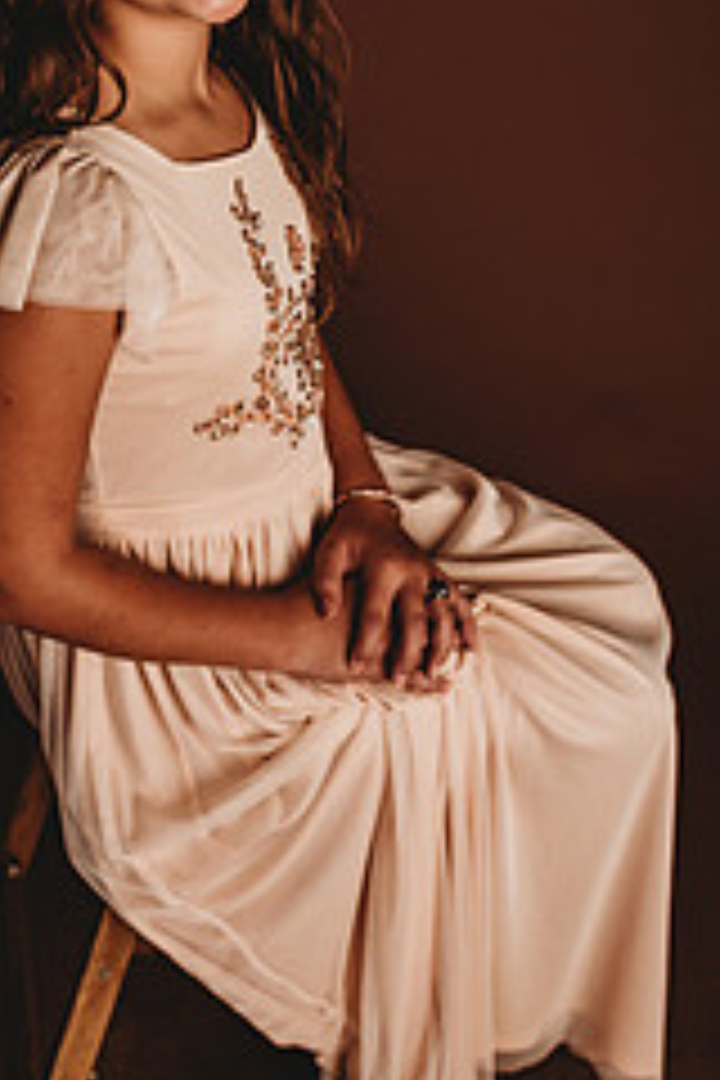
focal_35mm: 45
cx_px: 194
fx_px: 1350
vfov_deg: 41.1
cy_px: 162
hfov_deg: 29.5
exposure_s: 1/160
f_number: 3.2
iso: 100
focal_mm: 24
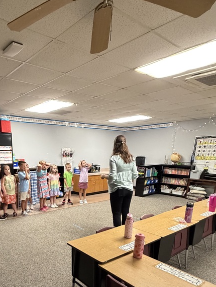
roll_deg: -0.6
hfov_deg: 52.6
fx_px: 208
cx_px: 55
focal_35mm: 25
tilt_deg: -14.5
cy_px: 210
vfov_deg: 65.8
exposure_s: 1/60
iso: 640
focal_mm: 2.22
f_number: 2.2
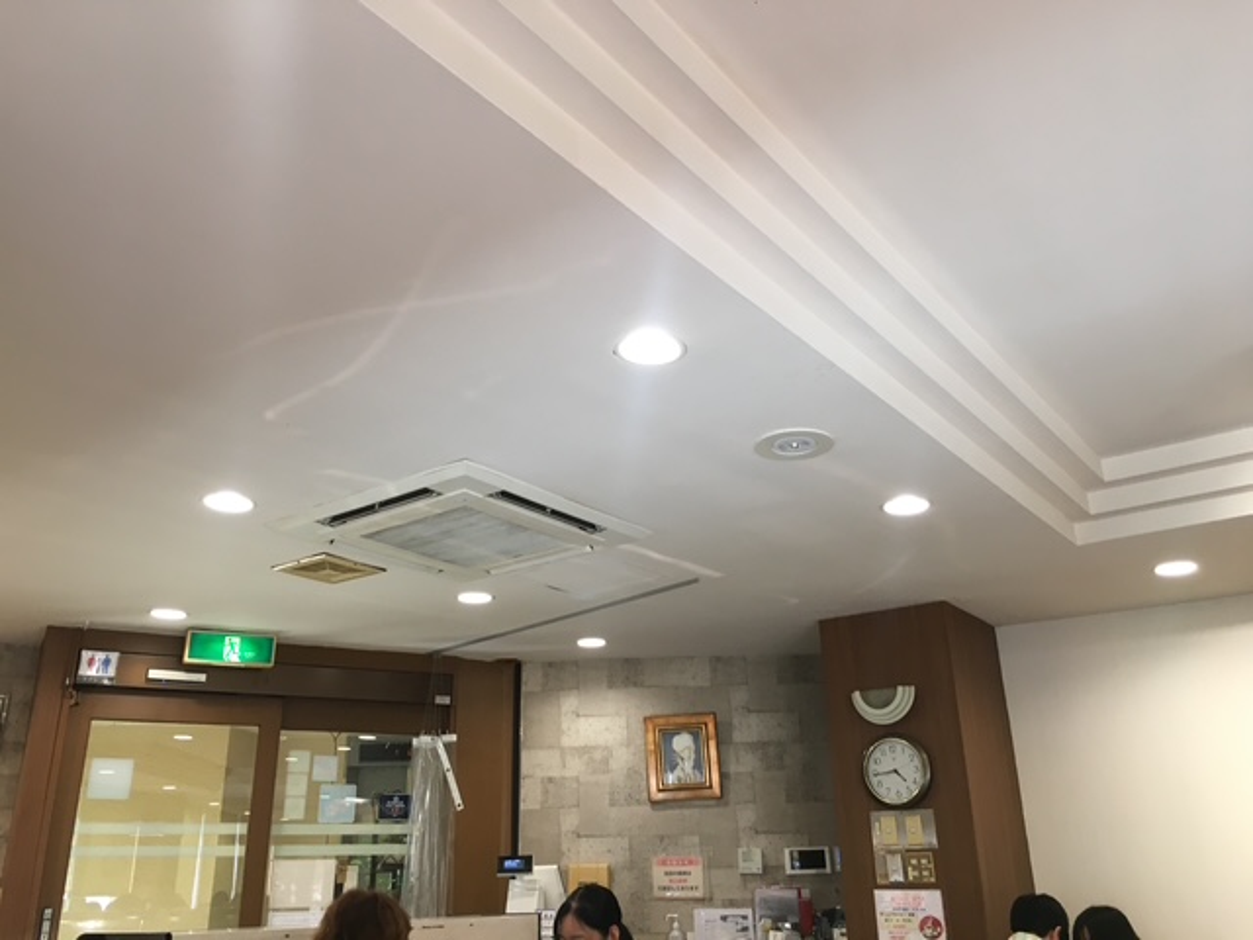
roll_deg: +0.5
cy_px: 470
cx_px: 626
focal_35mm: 29
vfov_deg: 48.2
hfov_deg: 61.7
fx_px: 1050
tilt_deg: +20.5
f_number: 2.2
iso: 50
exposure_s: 1/30
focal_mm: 4.15
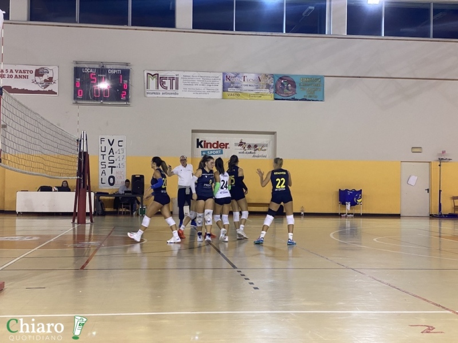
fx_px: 688
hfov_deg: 36.8
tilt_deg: +1.0
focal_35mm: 52
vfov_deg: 28.0
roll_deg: -0.5
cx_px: 229
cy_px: 172
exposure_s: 1/100
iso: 125
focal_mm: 6
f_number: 2
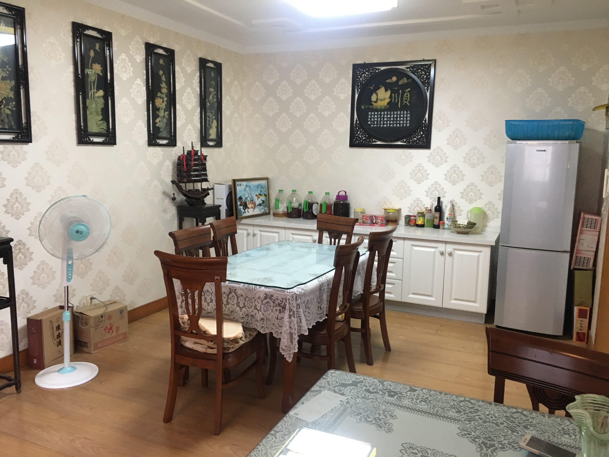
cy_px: 228
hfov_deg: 61.7
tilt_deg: -7.4
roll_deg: -1.0
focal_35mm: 29
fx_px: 510
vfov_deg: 48.2
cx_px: 304
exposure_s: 1/33
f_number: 2.2
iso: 200
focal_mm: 4.15
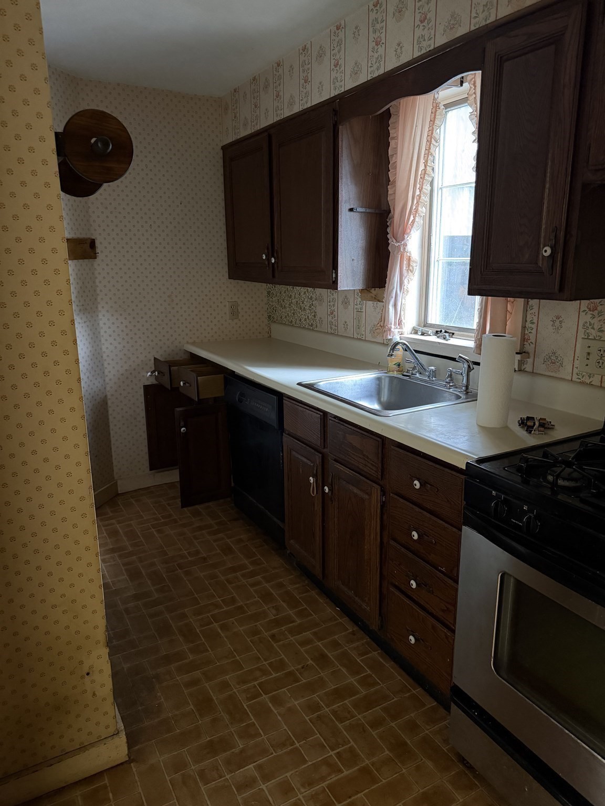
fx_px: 559
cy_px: 403
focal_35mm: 24
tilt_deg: -15.0
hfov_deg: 56.8
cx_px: 302
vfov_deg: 71.6
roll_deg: +0.3
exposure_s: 1/30
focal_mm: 6.76
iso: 1000
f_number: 1.78
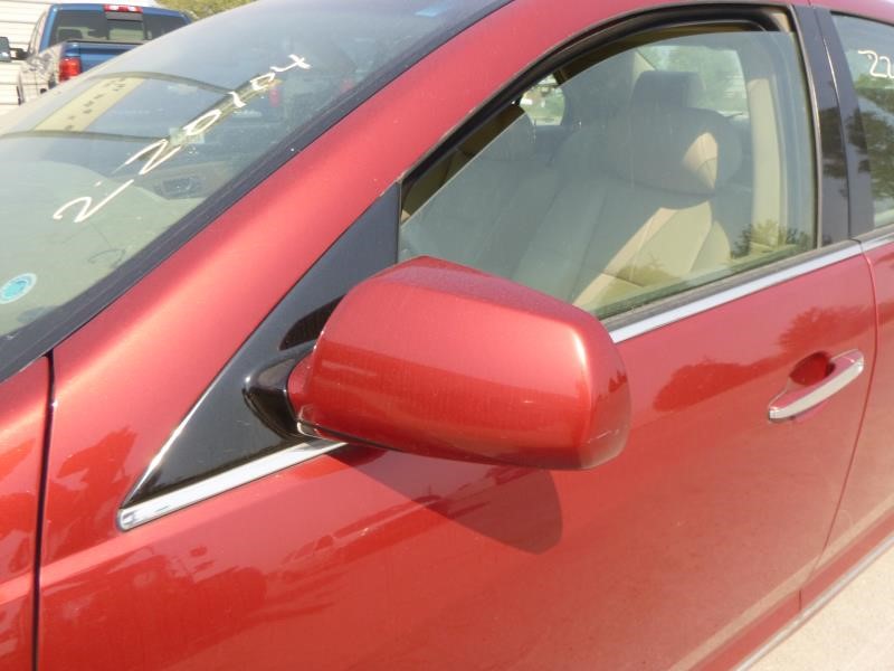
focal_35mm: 25
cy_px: 336
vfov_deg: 54.9
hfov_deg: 69.4
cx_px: 447
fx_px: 646
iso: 100
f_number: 3.9
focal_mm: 4.5
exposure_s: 1/250
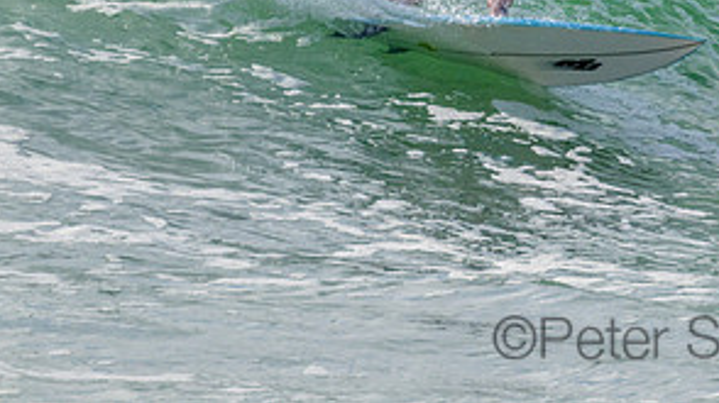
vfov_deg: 0.7
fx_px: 31554
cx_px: 682
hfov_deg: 1.3
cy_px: -67
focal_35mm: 1656
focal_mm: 800
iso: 1100
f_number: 11
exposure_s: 1/2000
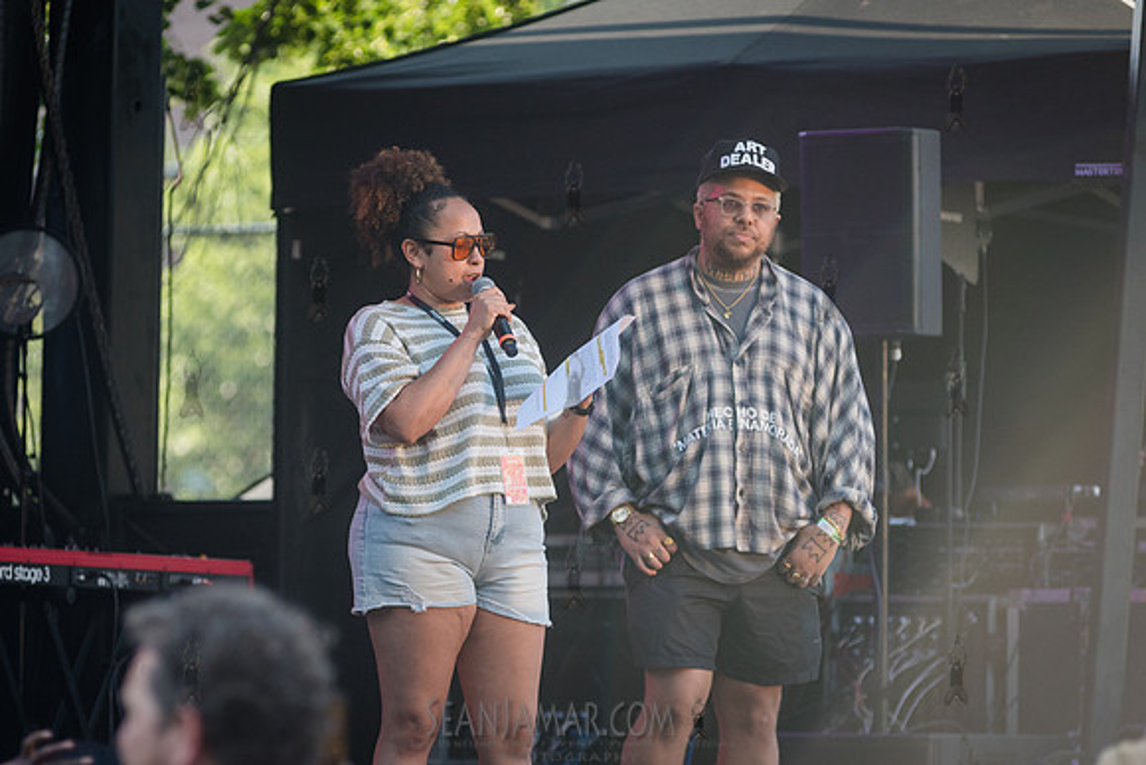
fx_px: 7223
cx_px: 537
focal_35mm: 227
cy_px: 382
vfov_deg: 6.1
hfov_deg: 9.1
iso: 1000
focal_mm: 185
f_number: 4
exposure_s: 1/1250
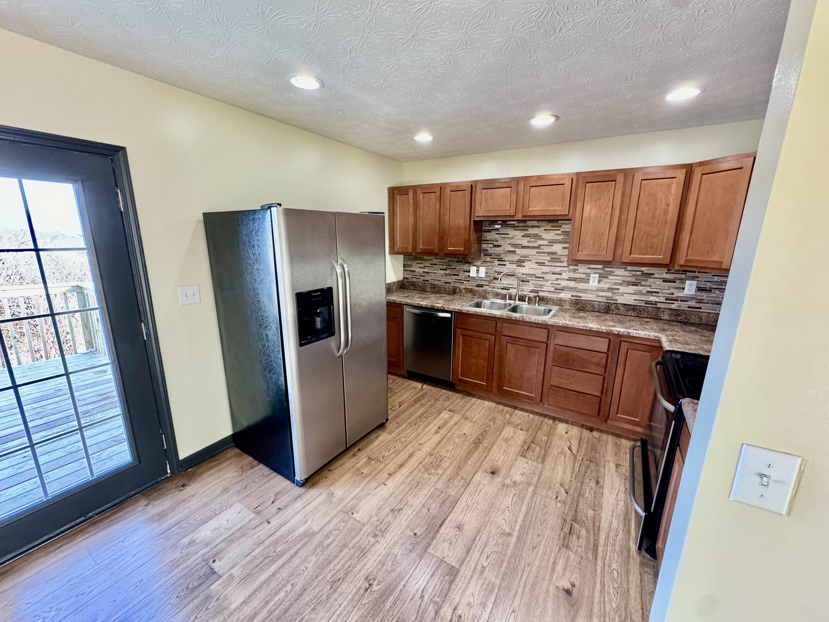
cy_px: 311
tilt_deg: -13.8
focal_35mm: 14
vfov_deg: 85.7
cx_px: 414
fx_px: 335
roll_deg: -0.6
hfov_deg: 102.1
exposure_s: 1/60
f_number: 2.2
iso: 320
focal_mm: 2.22
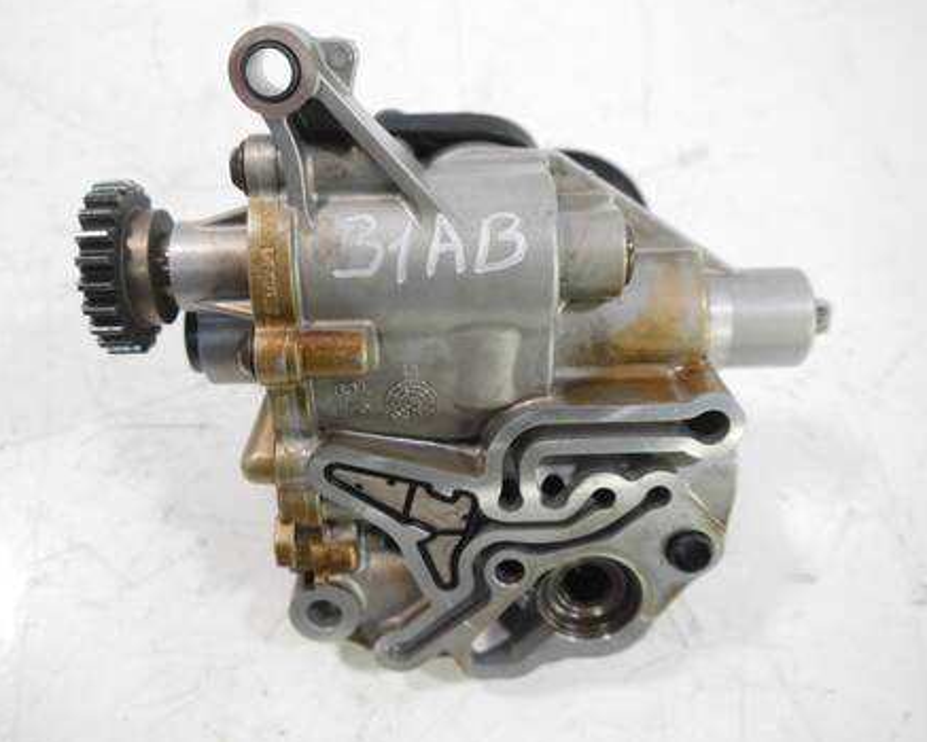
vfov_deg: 48.5
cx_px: 420
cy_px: 373
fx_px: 823
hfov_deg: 58.6
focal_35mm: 30
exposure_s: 1/60
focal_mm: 14
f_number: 3.5
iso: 800
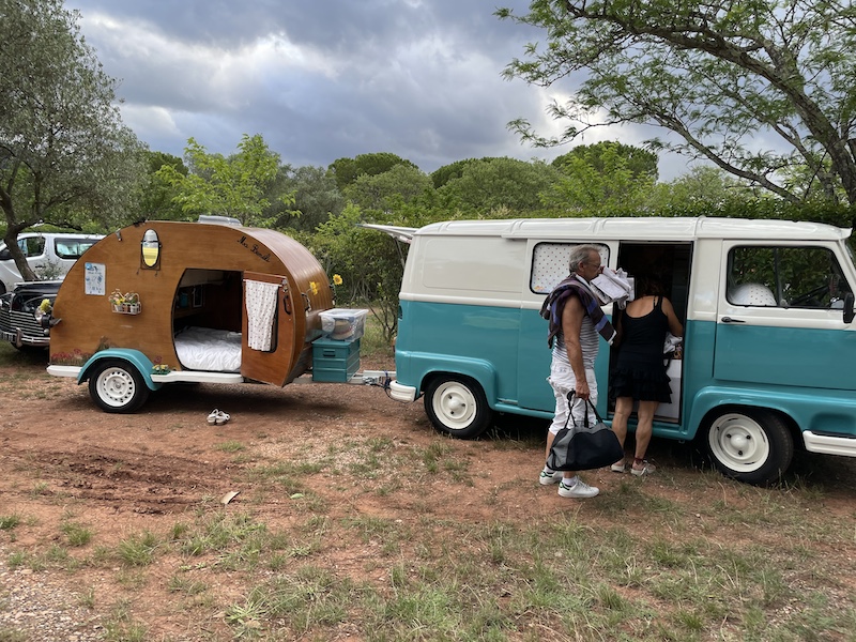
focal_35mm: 26
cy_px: 321
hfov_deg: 67.3
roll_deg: -3.2
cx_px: 428
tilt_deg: -5.9
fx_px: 643
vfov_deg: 53.1
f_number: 1.6
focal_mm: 4.2
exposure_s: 1/396
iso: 32
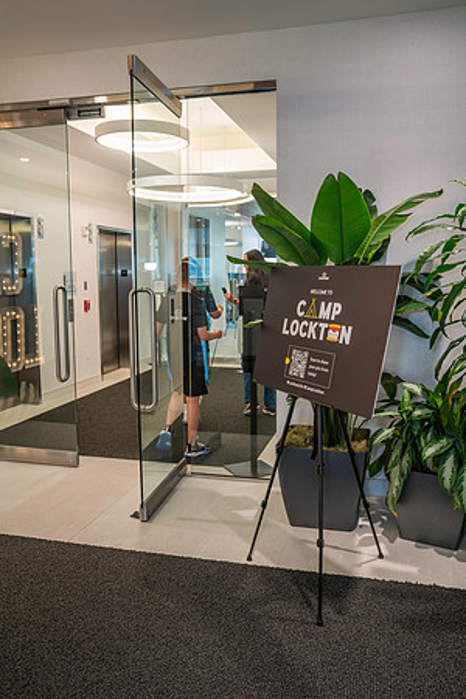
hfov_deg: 43.6
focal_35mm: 30
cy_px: 350
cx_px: 233
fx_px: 582
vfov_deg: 61.9
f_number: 4
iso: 2000
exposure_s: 1/160
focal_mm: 30
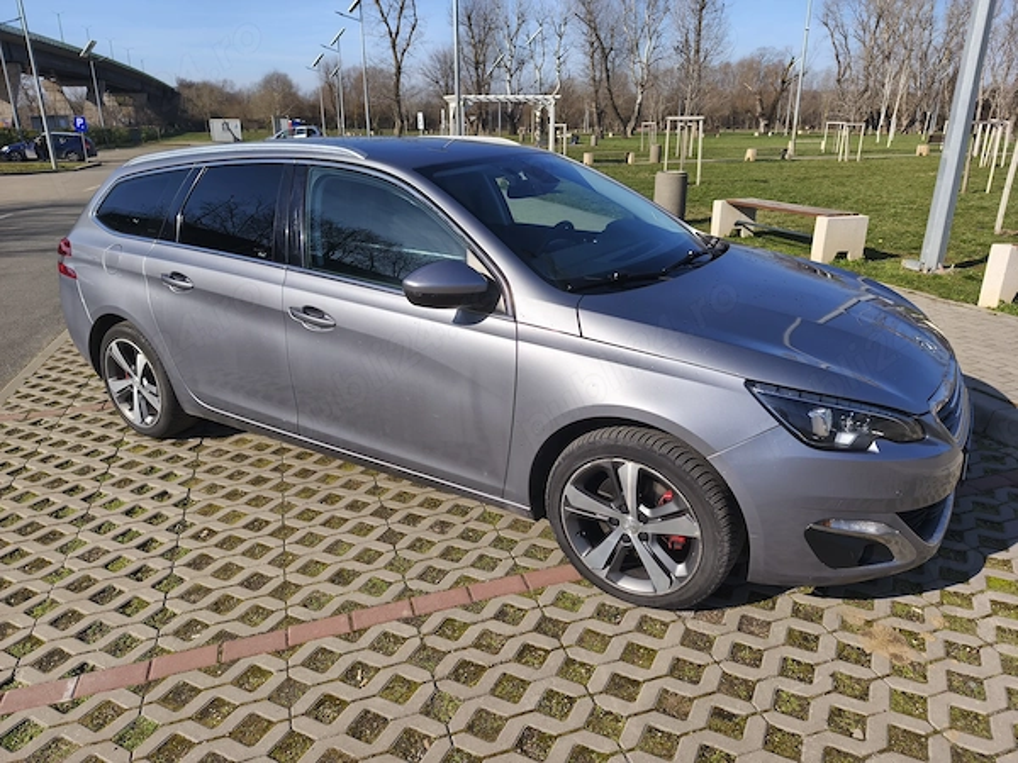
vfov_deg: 58.9
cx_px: 509
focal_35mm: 23
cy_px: 382
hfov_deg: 73.9
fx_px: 676
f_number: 1.65
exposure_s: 1/501
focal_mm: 6.18
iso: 50
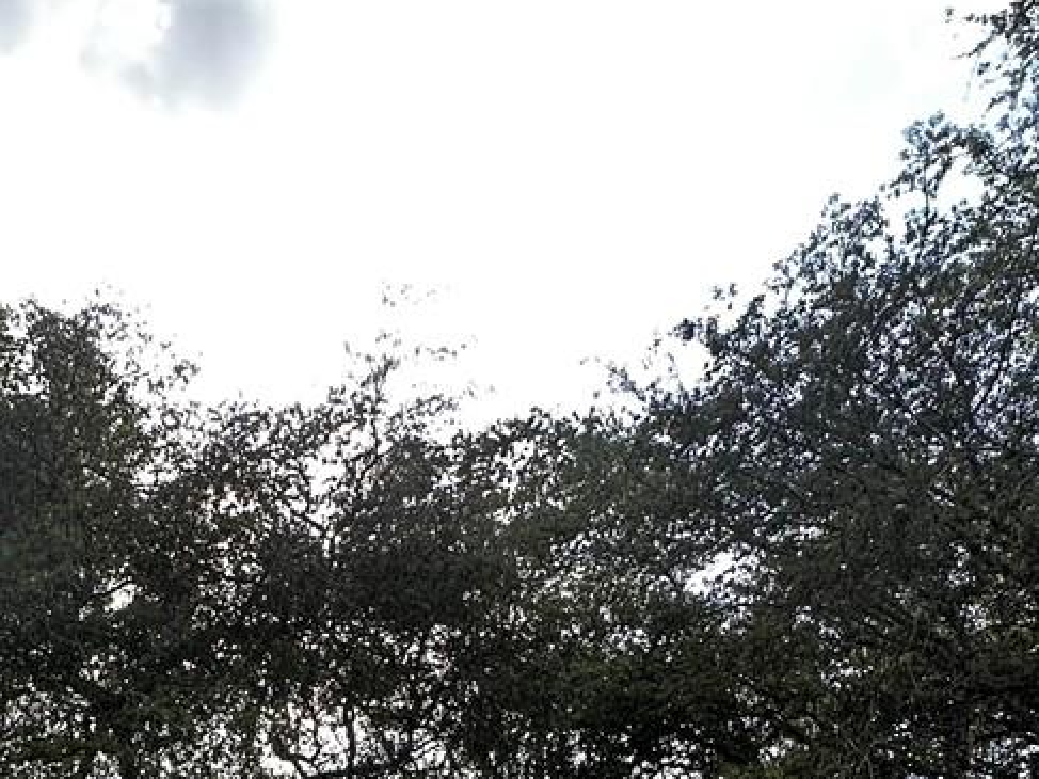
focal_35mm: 46
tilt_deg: +4.7
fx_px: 1380
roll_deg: -0.2
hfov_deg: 40.1
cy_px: 1033
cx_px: 256
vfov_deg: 26.4
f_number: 2.2
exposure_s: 1/232
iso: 40
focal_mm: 2.22
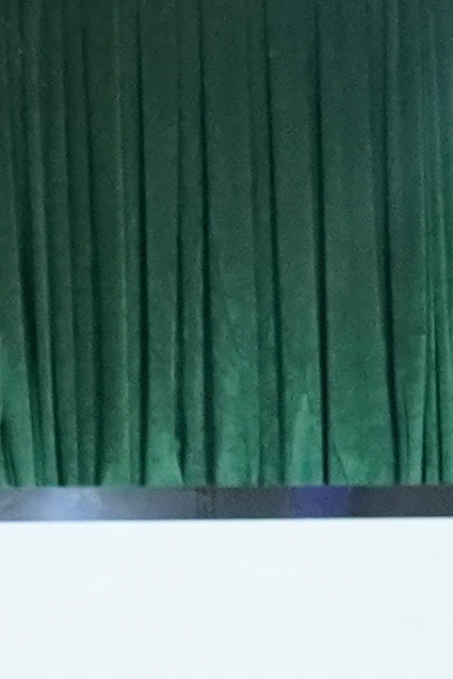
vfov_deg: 7.7
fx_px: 4796
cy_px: 1403
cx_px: -1165
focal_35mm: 254
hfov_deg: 5.0
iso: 1250
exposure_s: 1/60
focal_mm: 18
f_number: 4.5
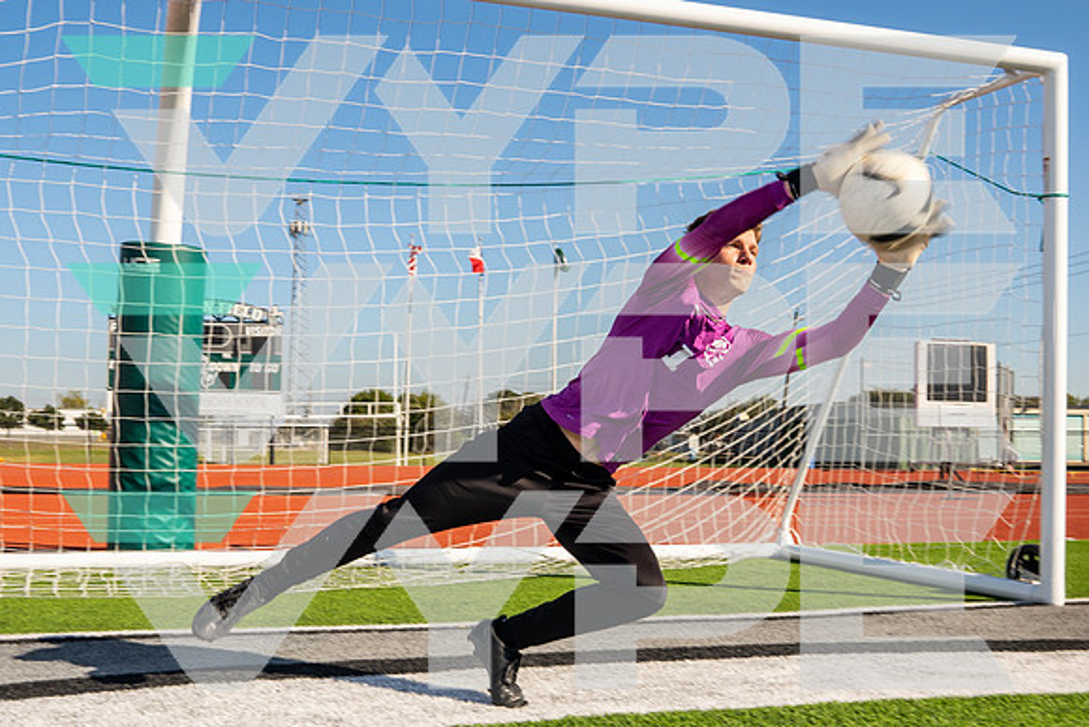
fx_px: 1228
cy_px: 416
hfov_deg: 47.8
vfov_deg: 32.9
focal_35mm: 41
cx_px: 524
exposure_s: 1/250
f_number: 11
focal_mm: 27
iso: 160
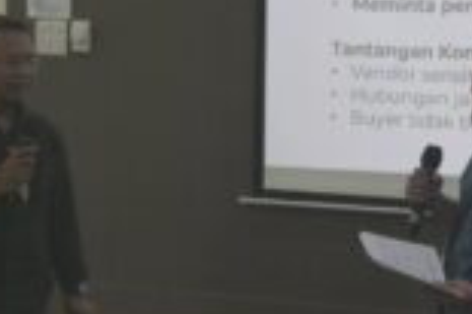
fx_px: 2109
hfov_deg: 12.5
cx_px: 524
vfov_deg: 8.5
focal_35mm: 161
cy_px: 8
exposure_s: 1/100
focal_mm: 18.3
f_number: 2.8
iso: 250
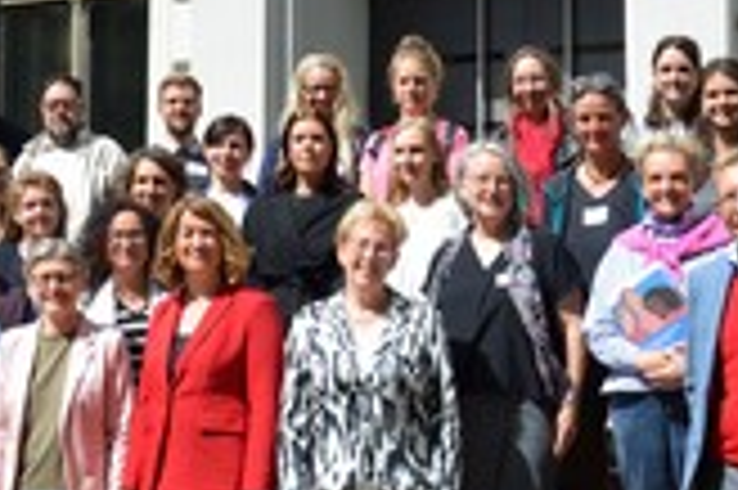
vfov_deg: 16.2
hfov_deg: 24.1
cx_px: 398
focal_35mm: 84
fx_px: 1727
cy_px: 225
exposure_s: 1/250
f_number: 8
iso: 100
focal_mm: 21
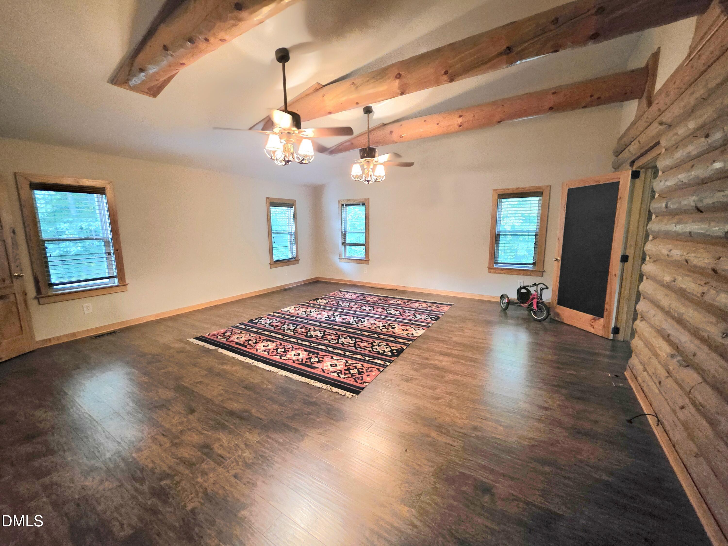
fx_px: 273
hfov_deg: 106.2
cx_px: 364
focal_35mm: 13
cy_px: 273
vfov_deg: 89.9
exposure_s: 1/40
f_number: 1.9
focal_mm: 2.2
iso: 1000
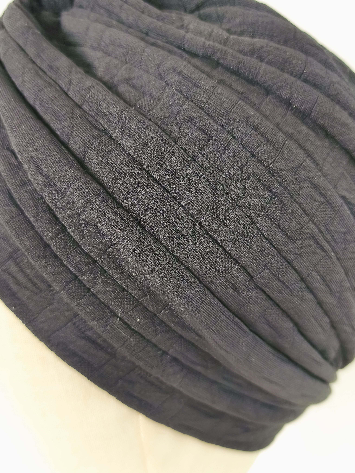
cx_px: 178
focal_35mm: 32
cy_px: 236
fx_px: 438
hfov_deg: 44.2
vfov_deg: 56.8
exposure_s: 1/80
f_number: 1.65
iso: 80
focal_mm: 6.14
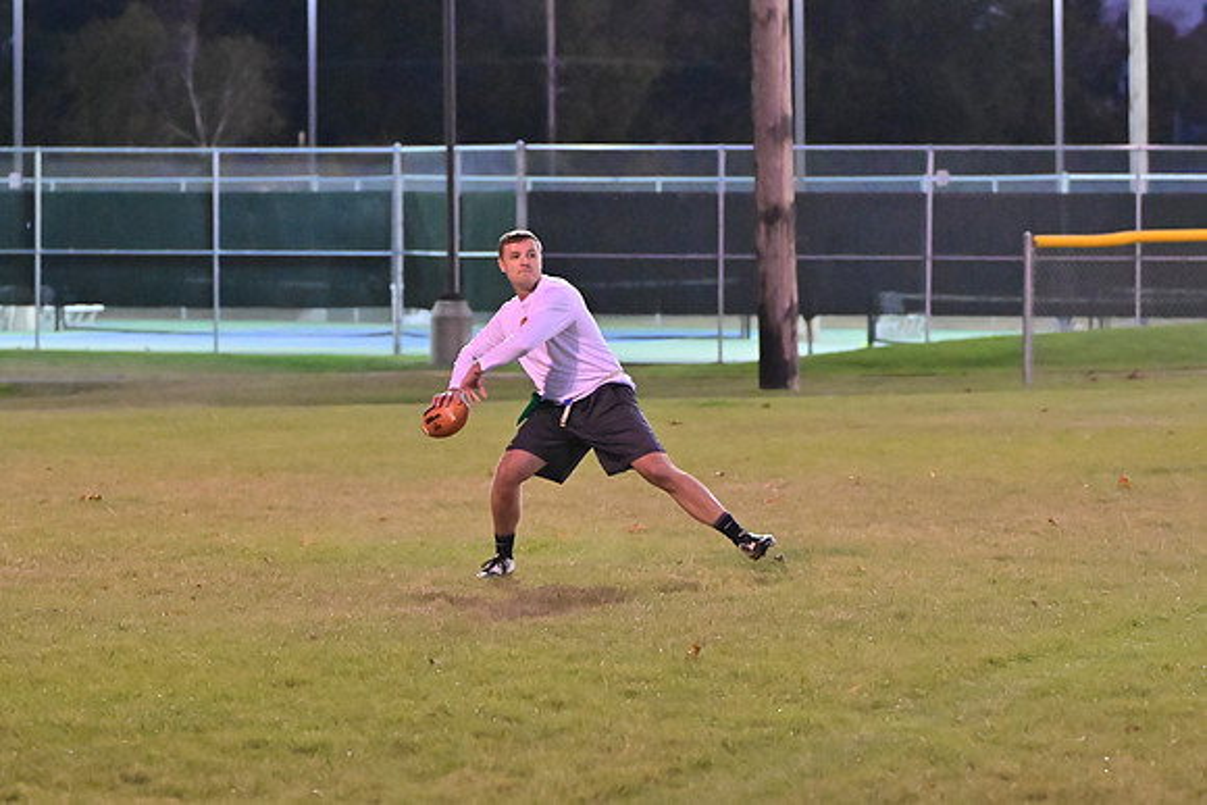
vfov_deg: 7.3
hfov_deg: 11.0
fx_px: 6271
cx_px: 604
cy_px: 402
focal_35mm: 187
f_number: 4
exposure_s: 1/400
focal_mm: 125
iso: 6400
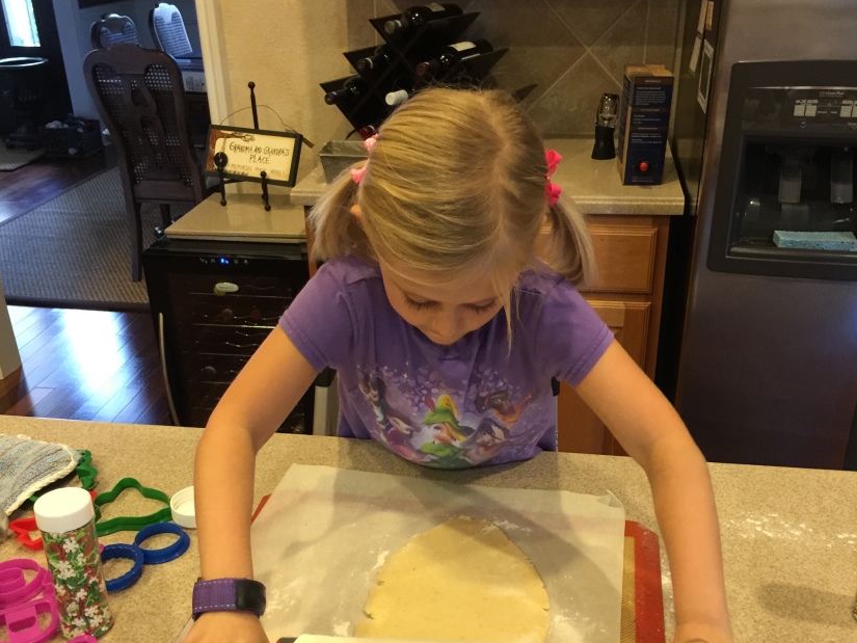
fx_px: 891
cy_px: 379
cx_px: 433
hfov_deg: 51.3
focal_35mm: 36
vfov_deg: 39.5
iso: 125
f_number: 2.2
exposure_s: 1/15
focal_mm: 4.15
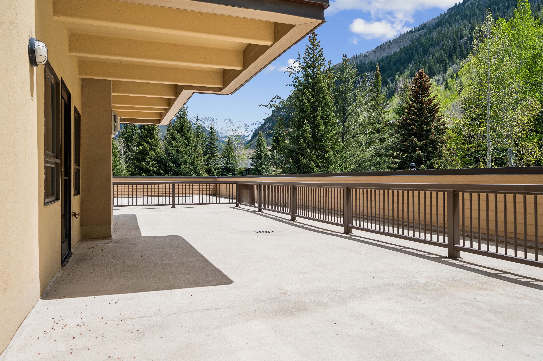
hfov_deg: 69.4
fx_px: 392
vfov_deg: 49.5
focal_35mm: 26
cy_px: 180
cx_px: 272
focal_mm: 26
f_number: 7.1
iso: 100
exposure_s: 1/400
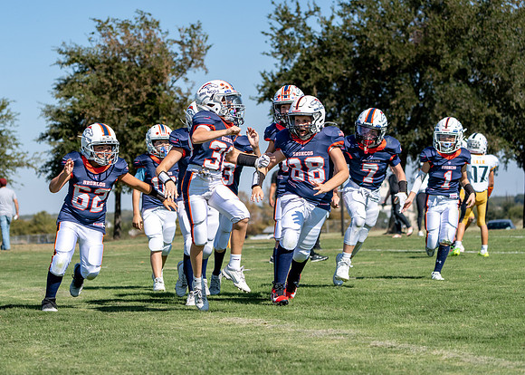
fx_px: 1880
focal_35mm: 126
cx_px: 191
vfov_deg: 11.4
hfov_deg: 15.9
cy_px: 184
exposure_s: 1/2500
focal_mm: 100
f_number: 4.5
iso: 250
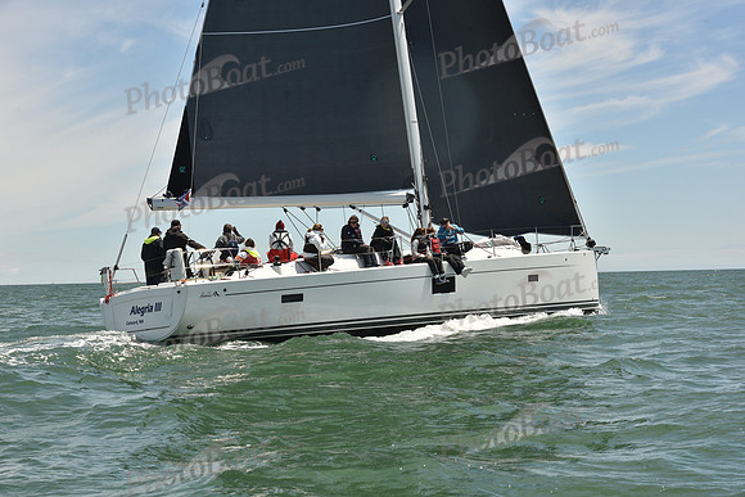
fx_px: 1449
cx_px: 372
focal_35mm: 70
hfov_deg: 28.8
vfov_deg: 19.5
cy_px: 248
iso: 320
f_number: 10
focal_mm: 70
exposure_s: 1/800
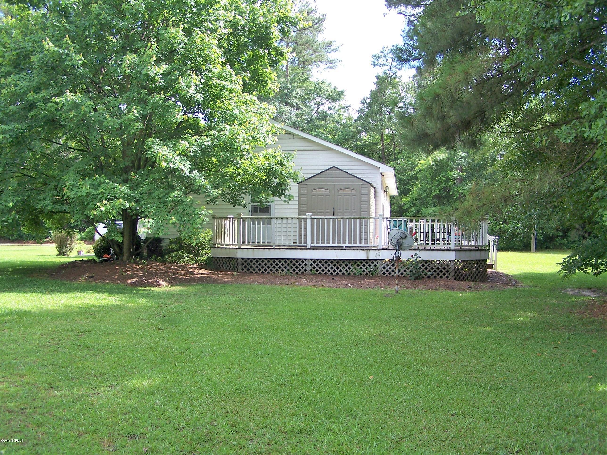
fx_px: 666
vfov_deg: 37.7
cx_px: 304
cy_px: 228
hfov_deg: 49.0
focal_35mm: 38
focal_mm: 6.3
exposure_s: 1/250
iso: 80
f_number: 2.8
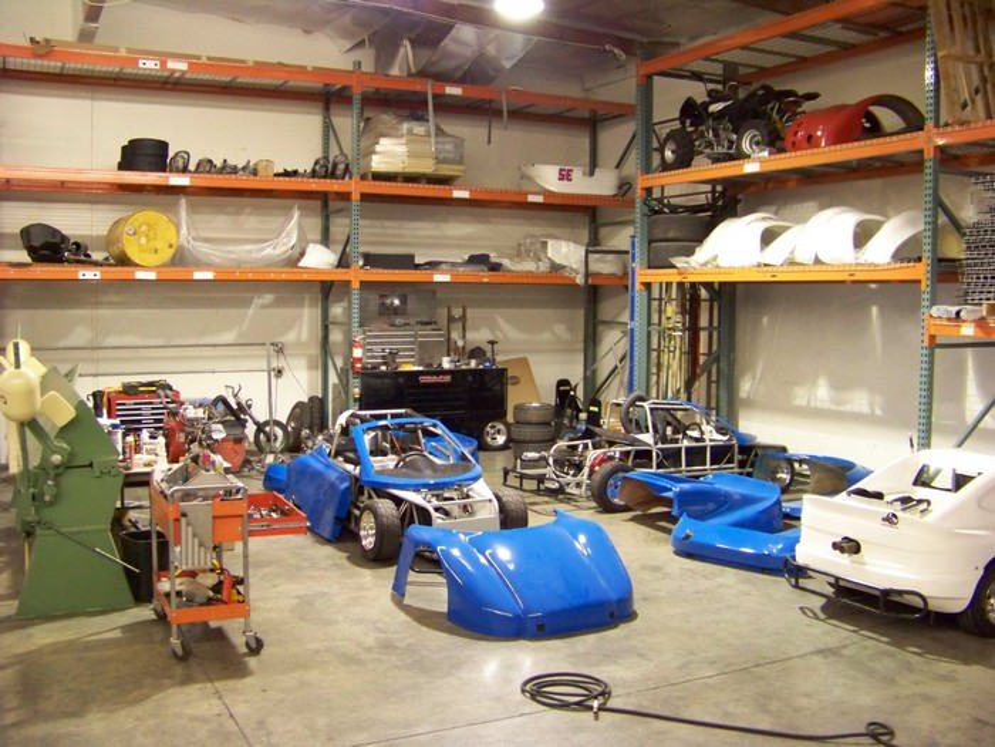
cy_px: 374
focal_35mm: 36
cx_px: 498
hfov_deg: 51.4
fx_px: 1035
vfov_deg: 39.7
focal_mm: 5.85
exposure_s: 1/20
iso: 400
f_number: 2.8
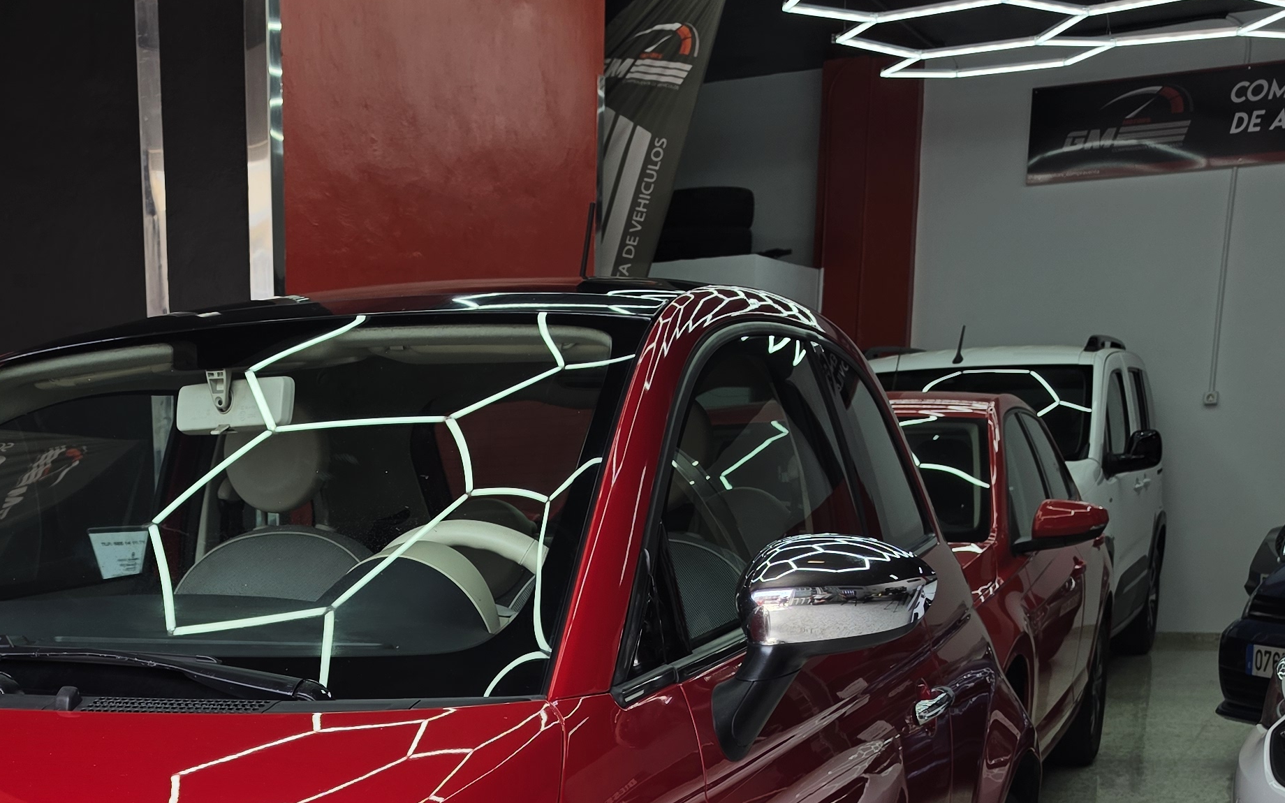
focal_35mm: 53
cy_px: 1017
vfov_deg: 22.1
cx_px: 195
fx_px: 1856
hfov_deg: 36.4
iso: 10
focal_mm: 6.5
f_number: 1.4
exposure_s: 1/210
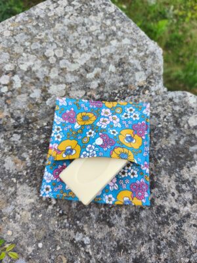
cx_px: 98
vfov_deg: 73.9
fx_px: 175
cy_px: 132
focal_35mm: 23
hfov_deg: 58.9
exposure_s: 1/99.9
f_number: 1.65
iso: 160
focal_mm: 6.18
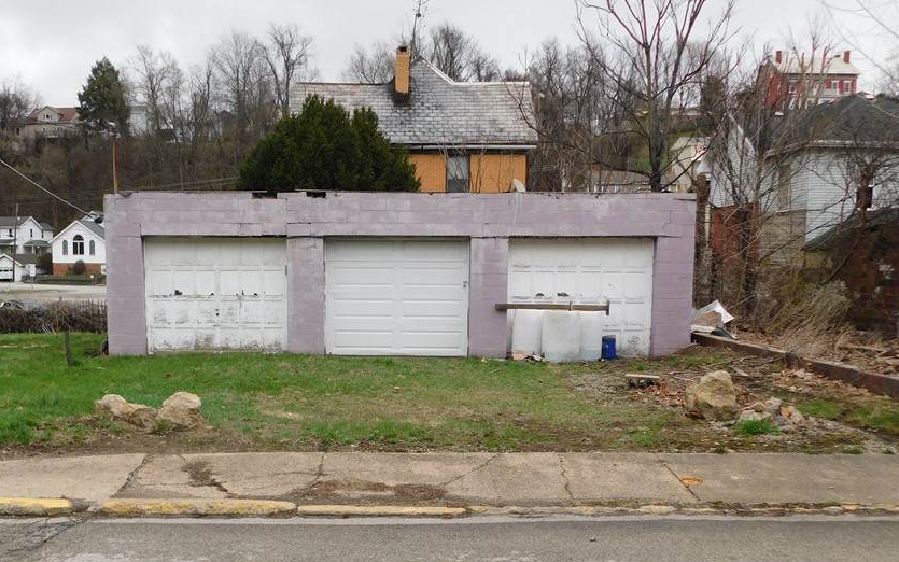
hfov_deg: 50.0
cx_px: 351
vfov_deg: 32.6
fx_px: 956
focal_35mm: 39
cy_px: 352
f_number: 3.2
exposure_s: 1/160
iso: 125
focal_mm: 5.3
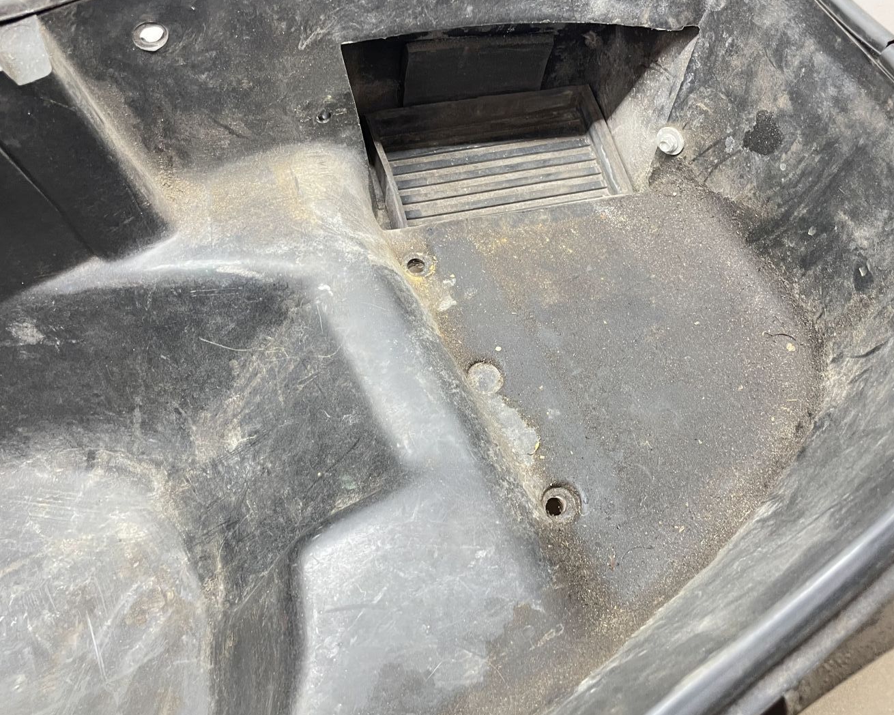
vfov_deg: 47.0
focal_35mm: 31
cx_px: 502
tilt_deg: -67.6
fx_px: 820
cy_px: 320
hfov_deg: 57.0
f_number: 1.6
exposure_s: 1/50
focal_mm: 4.2
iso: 250
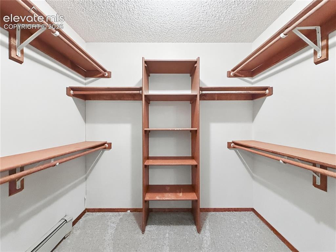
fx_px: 136
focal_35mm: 14
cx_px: 168
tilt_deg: +0.1
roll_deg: +0.6
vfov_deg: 85.6
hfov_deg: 102.1
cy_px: 126
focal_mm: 2.2
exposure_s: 1/60
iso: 500
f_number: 2.2
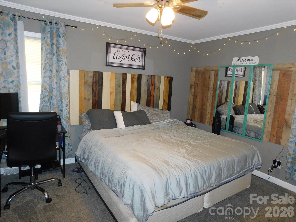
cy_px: 111
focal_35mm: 23
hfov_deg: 73.9
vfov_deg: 58.9
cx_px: 148
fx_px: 197
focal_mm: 4
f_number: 3
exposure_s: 1/30
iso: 200
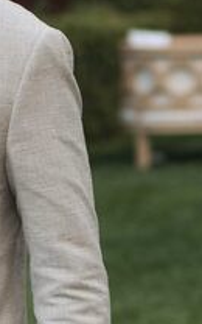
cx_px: -109
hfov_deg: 3.6
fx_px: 3233
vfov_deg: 5.7
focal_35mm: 367
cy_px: 326
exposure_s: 1/1000
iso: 100
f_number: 2
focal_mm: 50
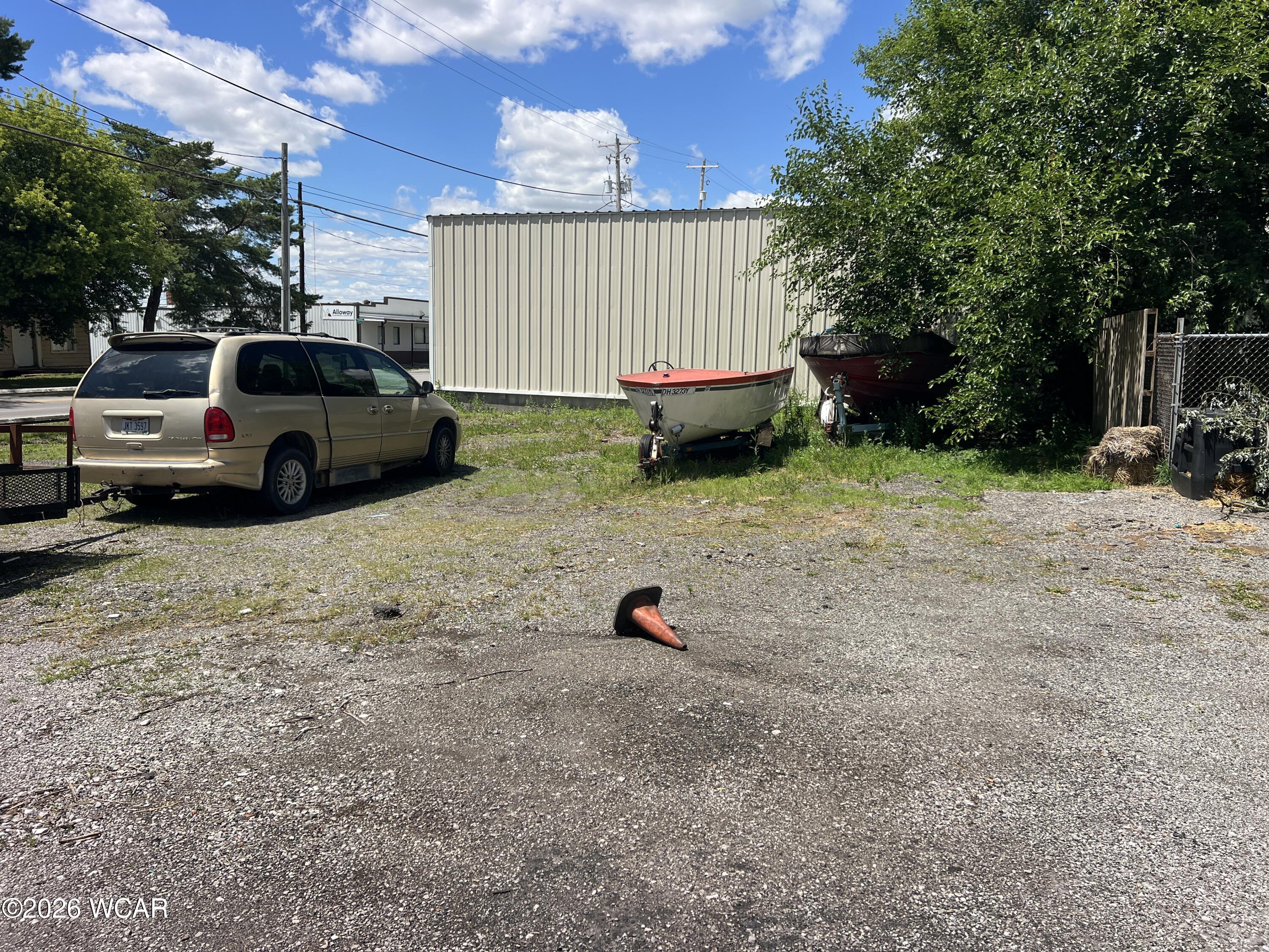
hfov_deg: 67.3
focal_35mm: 26
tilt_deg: -7.0
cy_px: 476
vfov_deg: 53.1
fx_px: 953
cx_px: 634
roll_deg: +0.6
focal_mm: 5.7
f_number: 1.5
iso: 50
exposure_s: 1/4444
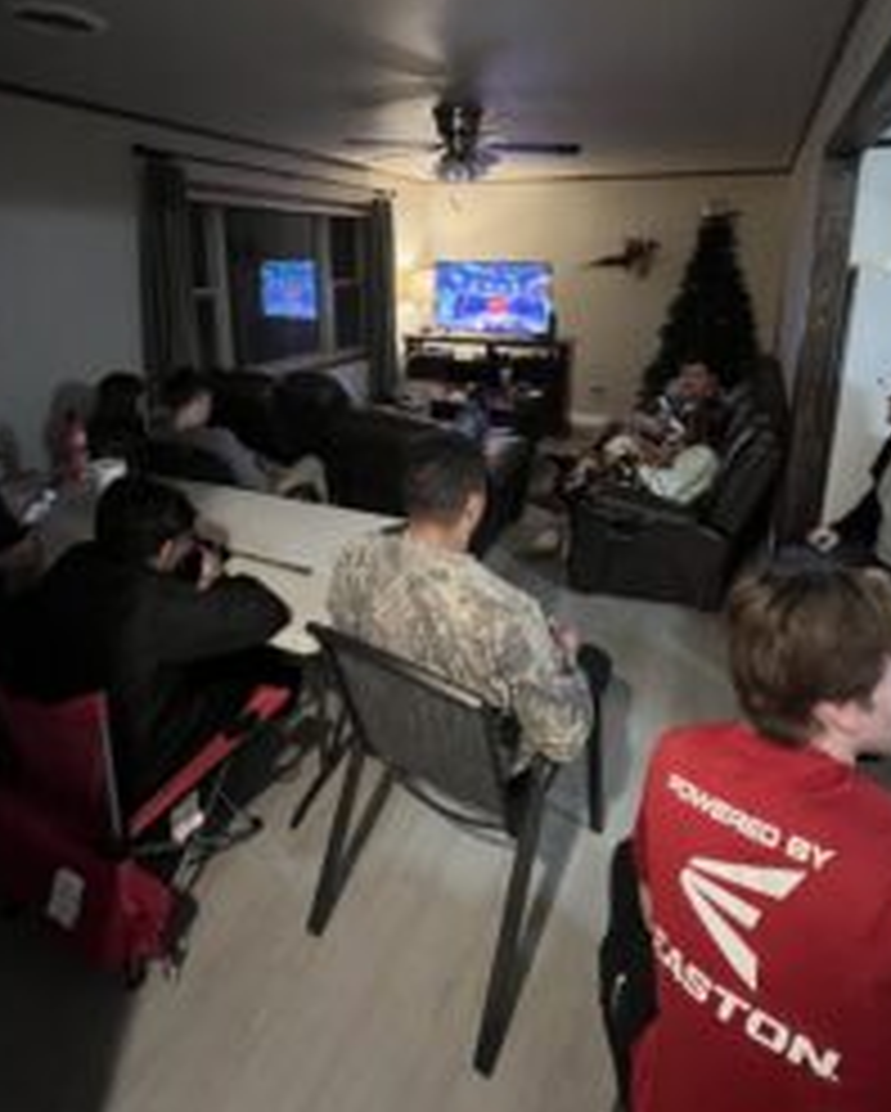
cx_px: 461
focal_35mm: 18
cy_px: 392
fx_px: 593
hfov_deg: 73.8
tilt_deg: -15.7
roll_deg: +0.0
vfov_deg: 84.0
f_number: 1.8
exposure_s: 1/40
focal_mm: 1.57
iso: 1250
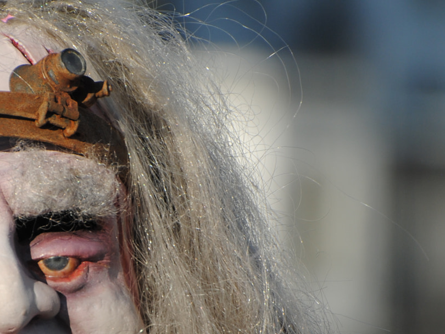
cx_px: 104
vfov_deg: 1.4
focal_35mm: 1095
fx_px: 14081
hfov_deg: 1.8
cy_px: 280
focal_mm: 300
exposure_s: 1/640
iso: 100
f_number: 5.6
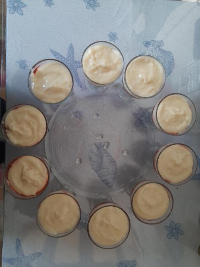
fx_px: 192
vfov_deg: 69.4
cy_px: 134
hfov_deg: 54.9
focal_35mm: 25
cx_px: 100
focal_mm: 4.6
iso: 200
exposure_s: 1/50
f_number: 2
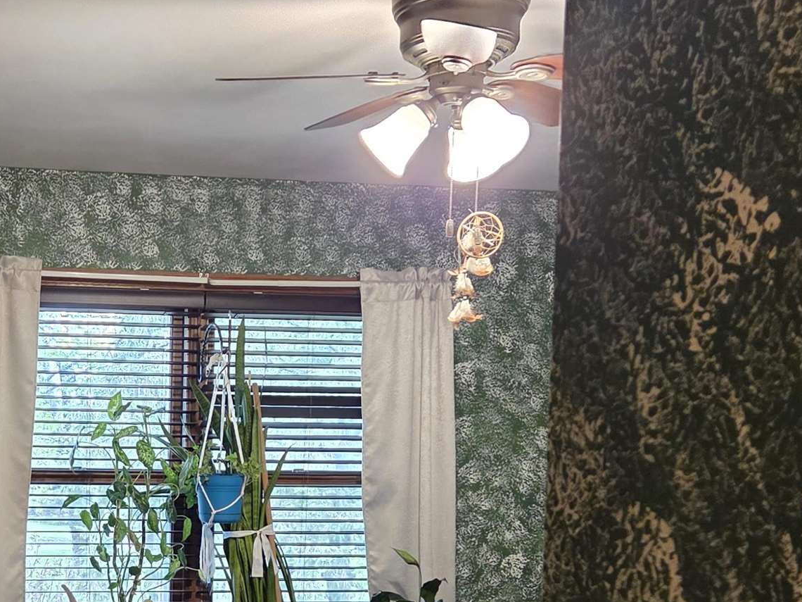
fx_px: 1436
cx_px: 87
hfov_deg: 29.9
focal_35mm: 62
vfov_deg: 22.8
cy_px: 583
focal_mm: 5.4
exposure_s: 1/120
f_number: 1.8
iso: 800
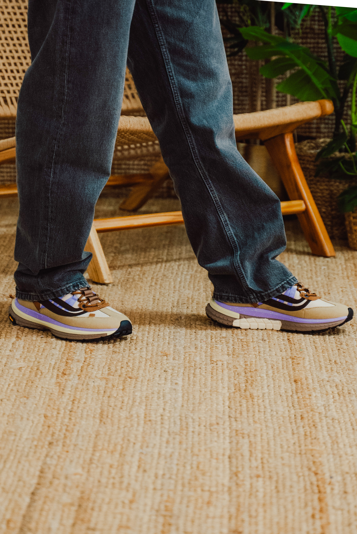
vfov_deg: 18.3
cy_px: 267
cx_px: 178
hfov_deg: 12.2
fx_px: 1664
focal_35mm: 112
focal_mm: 75
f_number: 3.2
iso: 1600
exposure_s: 1/100
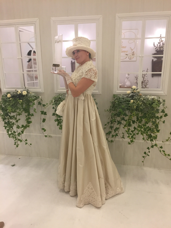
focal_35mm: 29
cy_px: 114
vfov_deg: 61.7
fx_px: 191
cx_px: 86
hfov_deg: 48.2
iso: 64
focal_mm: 4.15
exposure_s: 1/33
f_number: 2.2
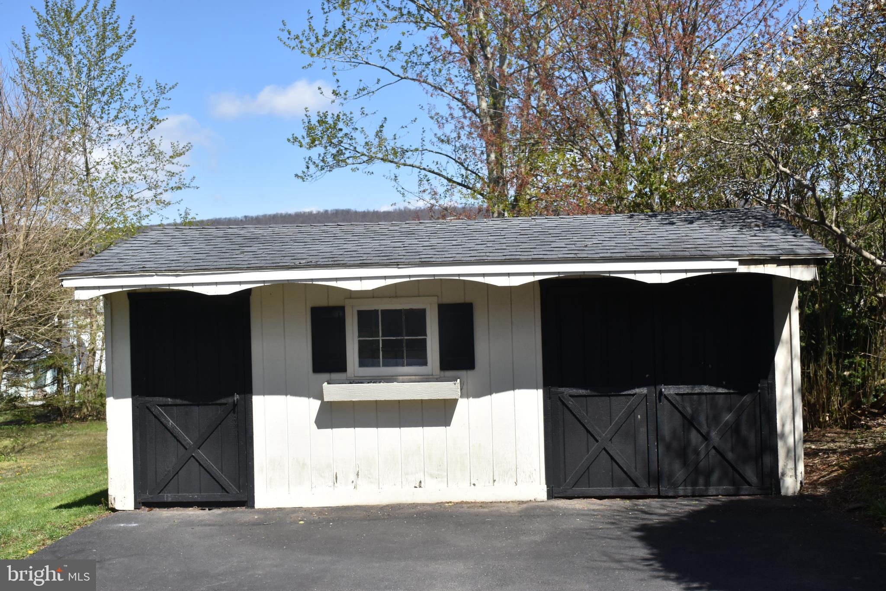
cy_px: 296
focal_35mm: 39
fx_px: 960
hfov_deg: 49.6
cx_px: 443
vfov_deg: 34.2
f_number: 6.3
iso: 400
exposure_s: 1/1600
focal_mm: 26
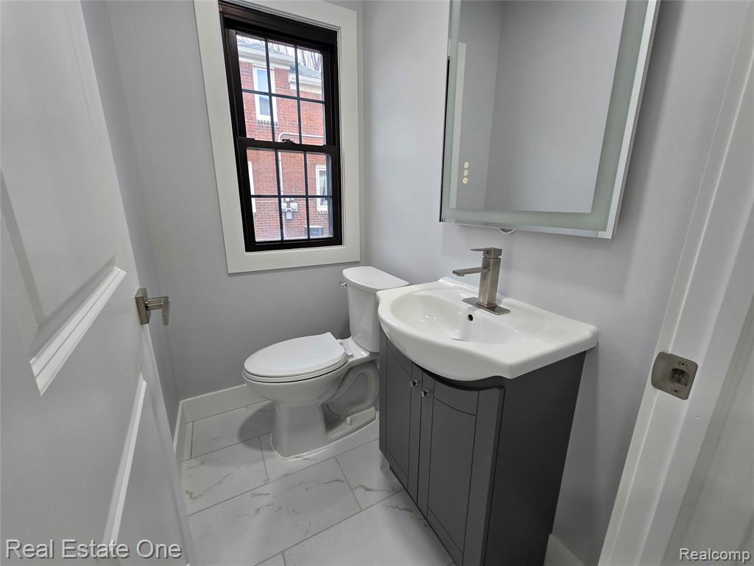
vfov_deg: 89.9
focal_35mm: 13
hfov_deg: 106.2
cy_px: 283
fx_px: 283
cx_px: 377
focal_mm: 2.2
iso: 80
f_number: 2.2
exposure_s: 1/60
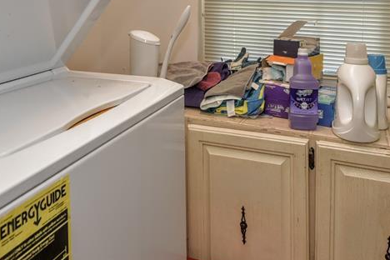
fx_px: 379
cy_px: -9
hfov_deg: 54.4
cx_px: 208
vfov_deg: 34.0
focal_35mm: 35
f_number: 4
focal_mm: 16
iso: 800
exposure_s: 1/60
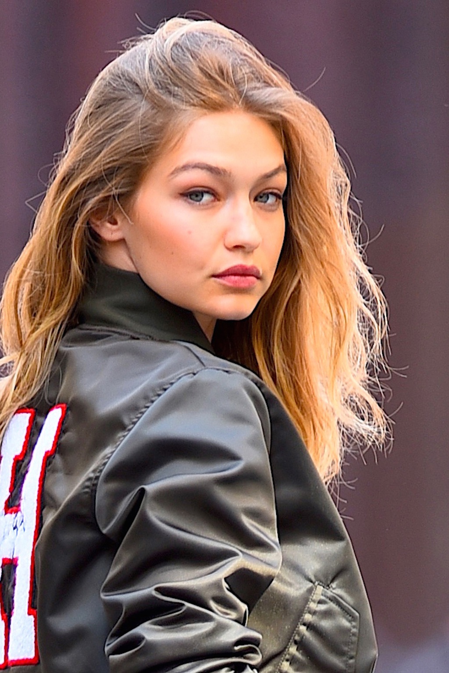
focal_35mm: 300
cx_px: 224
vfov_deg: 6.9
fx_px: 5612
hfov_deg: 4.6
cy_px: 336
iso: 250
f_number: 3.5
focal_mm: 300
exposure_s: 1/250
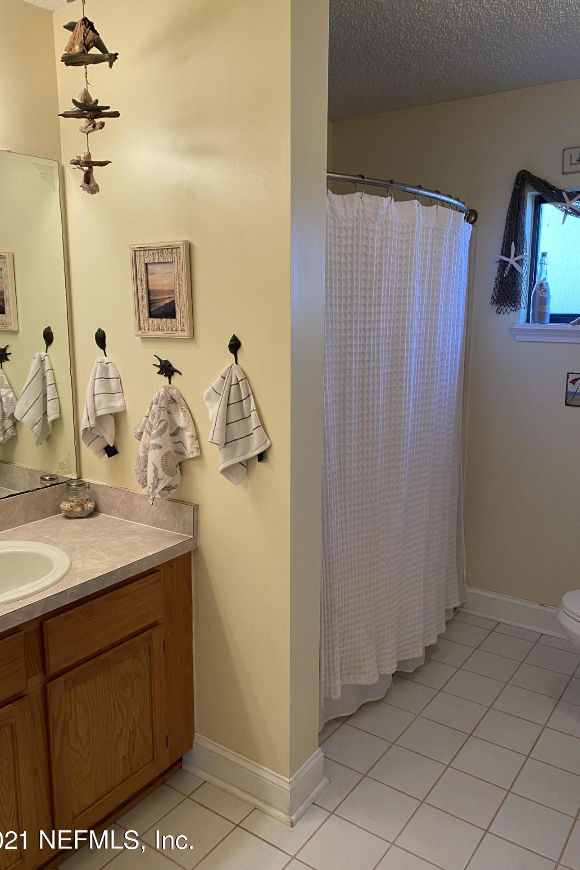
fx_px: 677
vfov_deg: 65.5
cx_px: 293
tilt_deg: -9.2
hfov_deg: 46.4
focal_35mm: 28
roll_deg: +0.8
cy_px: 430
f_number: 1.8
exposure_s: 1/60
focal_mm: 4.25
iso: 100
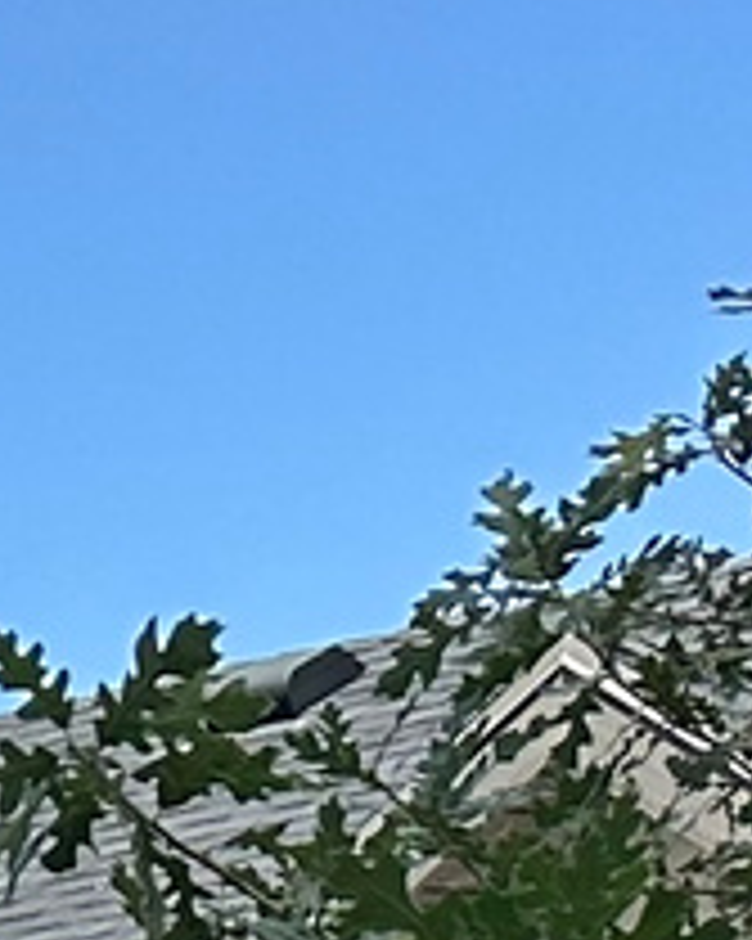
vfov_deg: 7.4
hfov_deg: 5.7
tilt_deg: -7.9
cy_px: 2842
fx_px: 6403
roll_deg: -0.2
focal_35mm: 230
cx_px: -2301
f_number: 1.78
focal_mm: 6.86
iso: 80
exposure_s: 1/2967
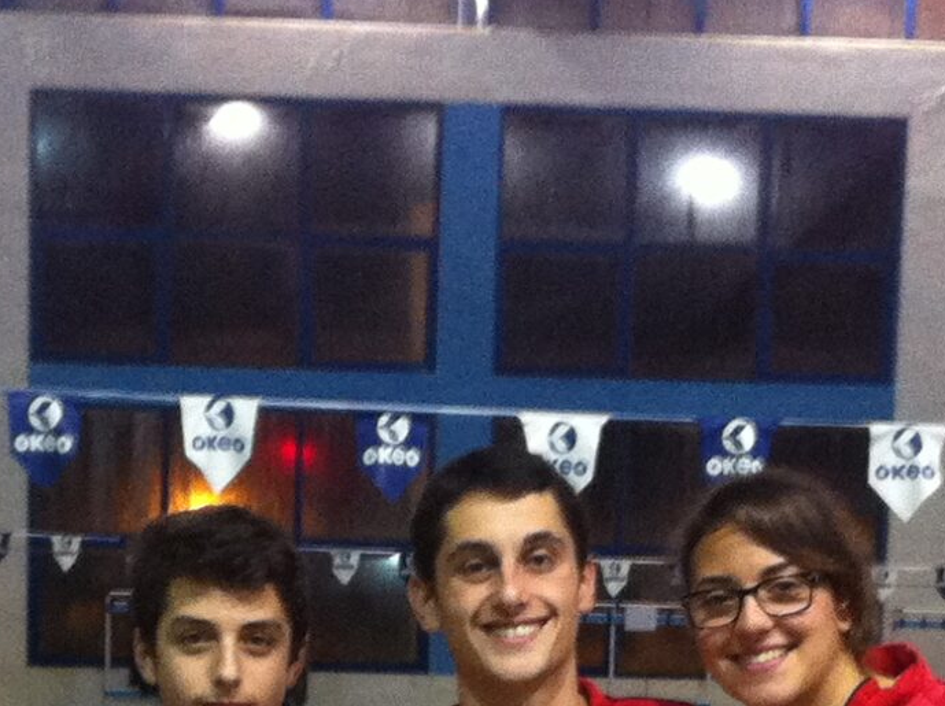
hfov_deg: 15.1
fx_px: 3545
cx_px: 295
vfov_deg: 10.8
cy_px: 1163
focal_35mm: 130
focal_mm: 3.85
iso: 250
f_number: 2.8
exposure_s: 1/15
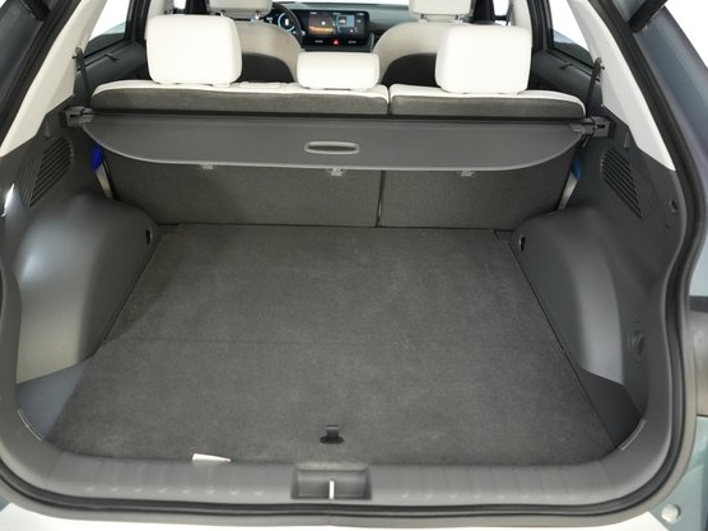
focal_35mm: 31
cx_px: 339
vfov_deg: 45.4
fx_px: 634
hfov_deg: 58.3
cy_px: 267
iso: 5000
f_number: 2.8
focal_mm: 28
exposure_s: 1/160
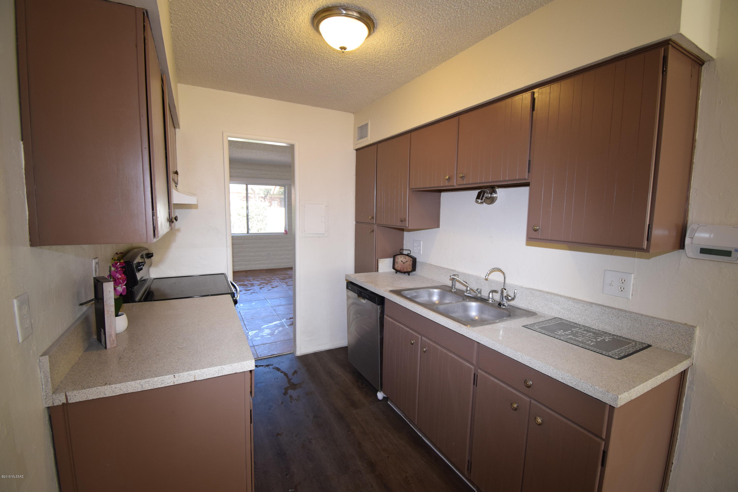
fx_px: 307
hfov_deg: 100.4
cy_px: 246
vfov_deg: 77.3
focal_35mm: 15
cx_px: 369
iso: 500
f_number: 4.5
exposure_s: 1/60
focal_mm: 10
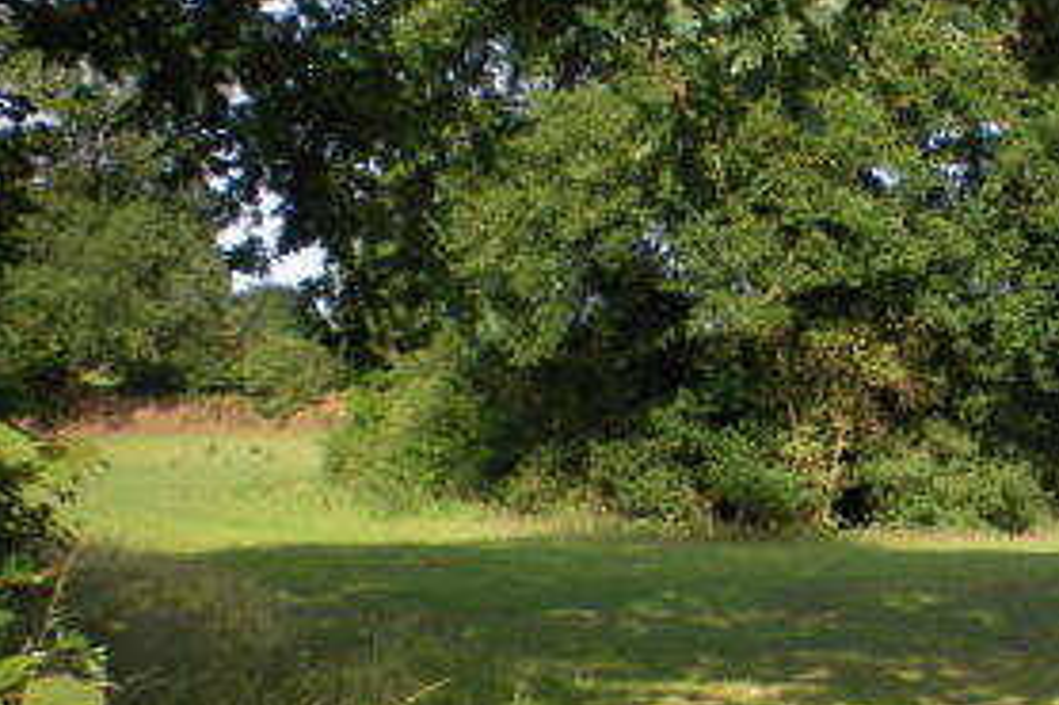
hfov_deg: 23.7
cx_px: 981
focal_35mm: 83
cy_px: 429
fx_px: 2440
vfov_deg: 16.4
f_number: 4.6
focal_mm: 6.3
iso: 64
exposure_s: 1/168
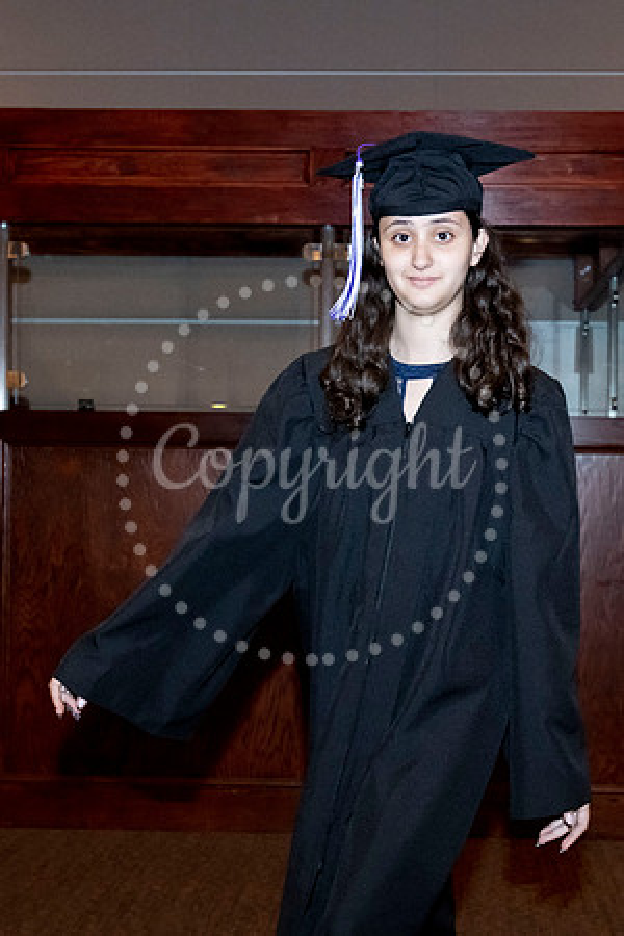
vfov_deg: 37.0
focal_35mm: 54
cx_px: 424
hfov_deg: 25.0
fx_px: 1400
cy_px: 472
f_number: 7.1
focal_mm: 35
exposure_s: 1/200
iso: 6400
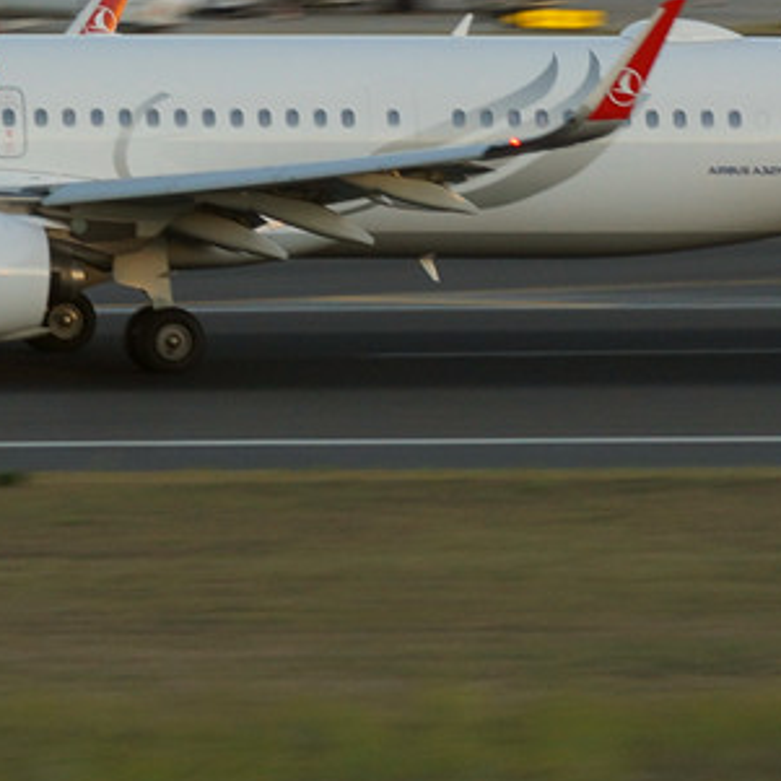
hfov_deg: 3.8
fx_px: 11626
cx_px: 112
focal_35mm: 455
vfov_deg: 3.8
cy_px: -17
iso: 200
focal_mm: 105
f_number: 5.6
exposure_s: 1/125
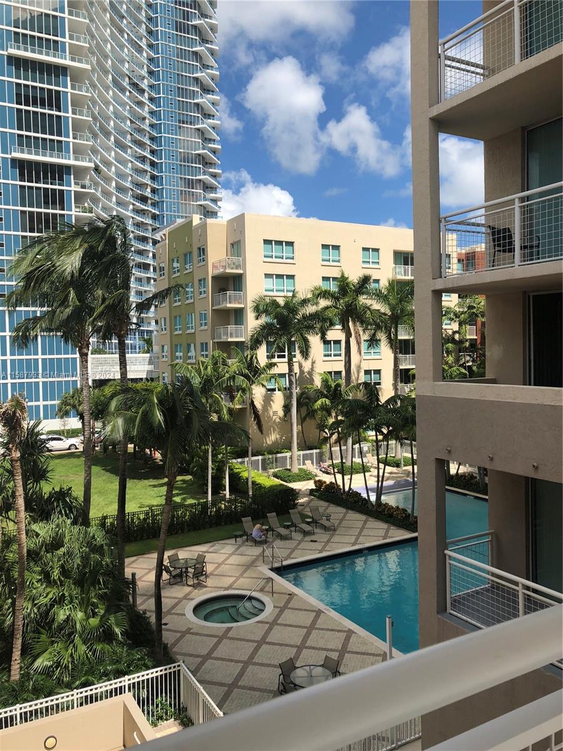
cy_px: 376
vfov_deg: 63.4
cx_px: 282
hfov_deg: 49.7
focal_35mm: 28
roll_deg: +1.4
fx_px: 607
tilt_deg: -1.4
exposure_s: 1/2208
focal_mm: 3.99
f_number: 1.8
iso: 20
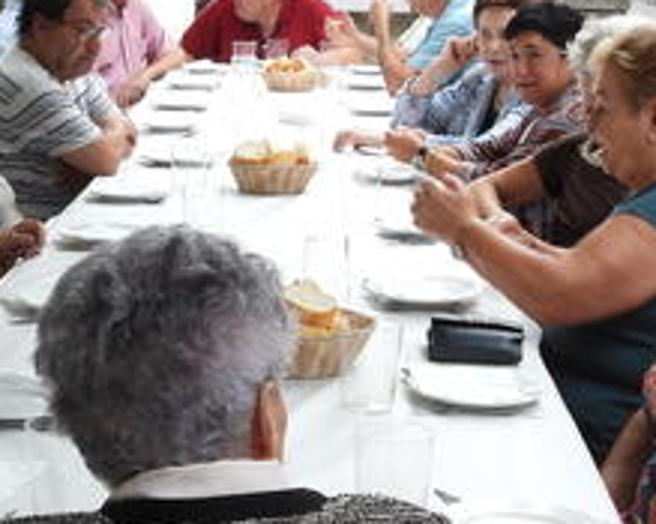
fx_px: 1863
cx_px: 183
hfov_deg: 19.9
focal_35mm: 96
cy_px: 413
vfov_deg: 15.9
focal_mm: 5
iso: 100
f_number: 2.8
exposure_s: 1/50
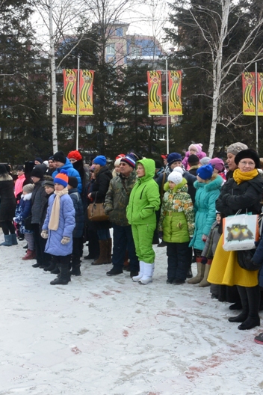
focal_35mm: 44
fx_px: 482
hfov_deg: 30.5
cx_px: 152
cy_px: 196
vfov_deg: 44.5
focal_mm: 11
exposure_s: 1/160
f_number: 3.5
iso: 200
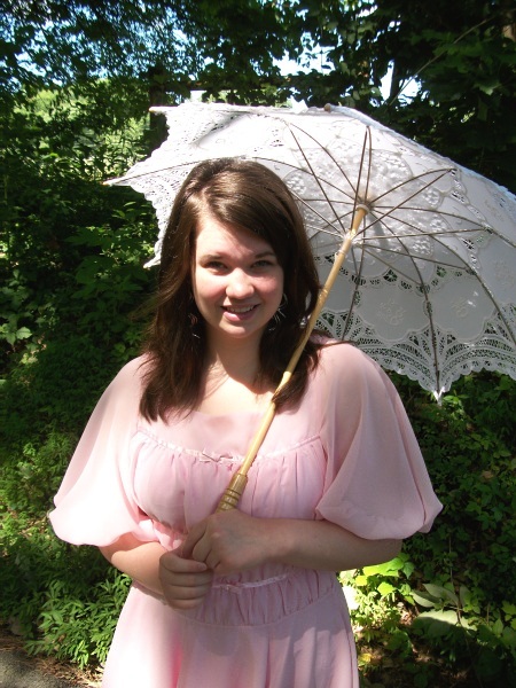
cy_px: 344
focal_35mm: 32
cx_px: 258
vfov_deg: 56.8
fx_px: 636
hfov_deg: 44.2
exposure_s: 1/250
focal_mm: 5.7
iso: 80
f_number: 2.9
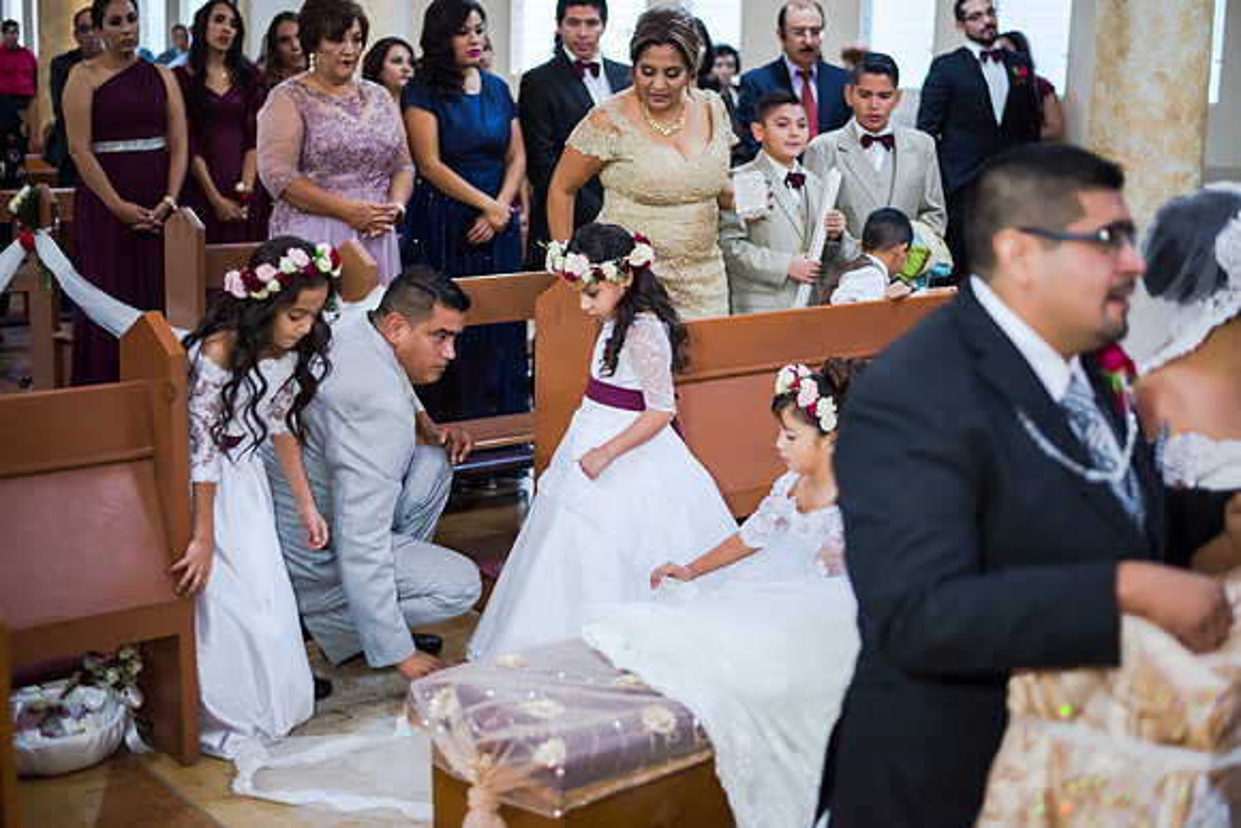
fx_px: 1724
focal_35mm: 50
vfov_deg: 27.0
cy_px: 414
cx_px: 620
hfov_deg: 39.6
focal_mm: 50
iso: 1600
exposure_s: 1/400
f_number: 1.8
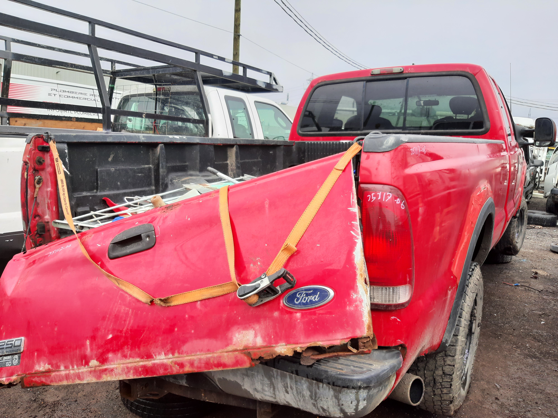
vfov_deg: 53.1
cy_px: 209
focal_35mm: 26
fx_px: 419
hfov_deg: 67.3
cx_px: 279
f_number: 1.7
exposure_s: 1/423
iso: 40
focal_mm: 3.92
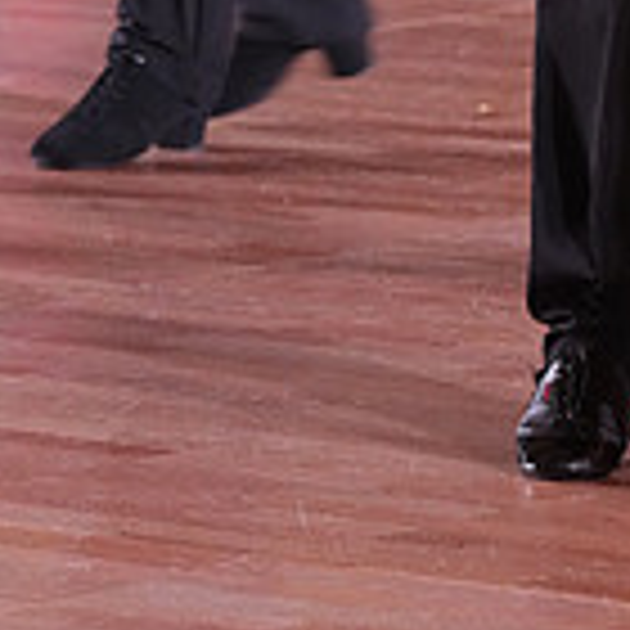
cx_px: 794
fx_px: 10213
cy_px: -608
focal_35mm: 496
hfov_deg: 3.5
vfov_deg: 3.5
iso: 4000
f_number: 5
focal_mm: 141
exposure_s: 1/200
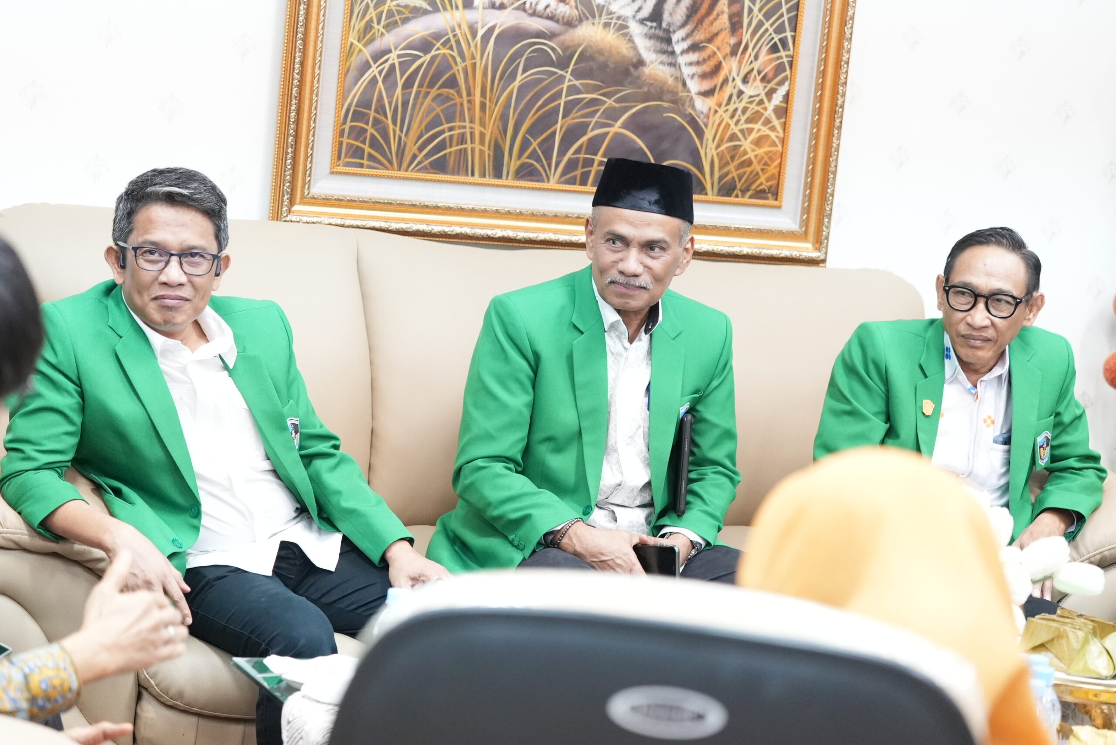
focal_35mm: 90
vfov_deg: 15.2
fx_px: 2791
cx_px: 558
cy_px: 372
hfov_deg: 22.6
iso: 8000
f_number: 4
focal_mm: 90
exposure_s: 1/125
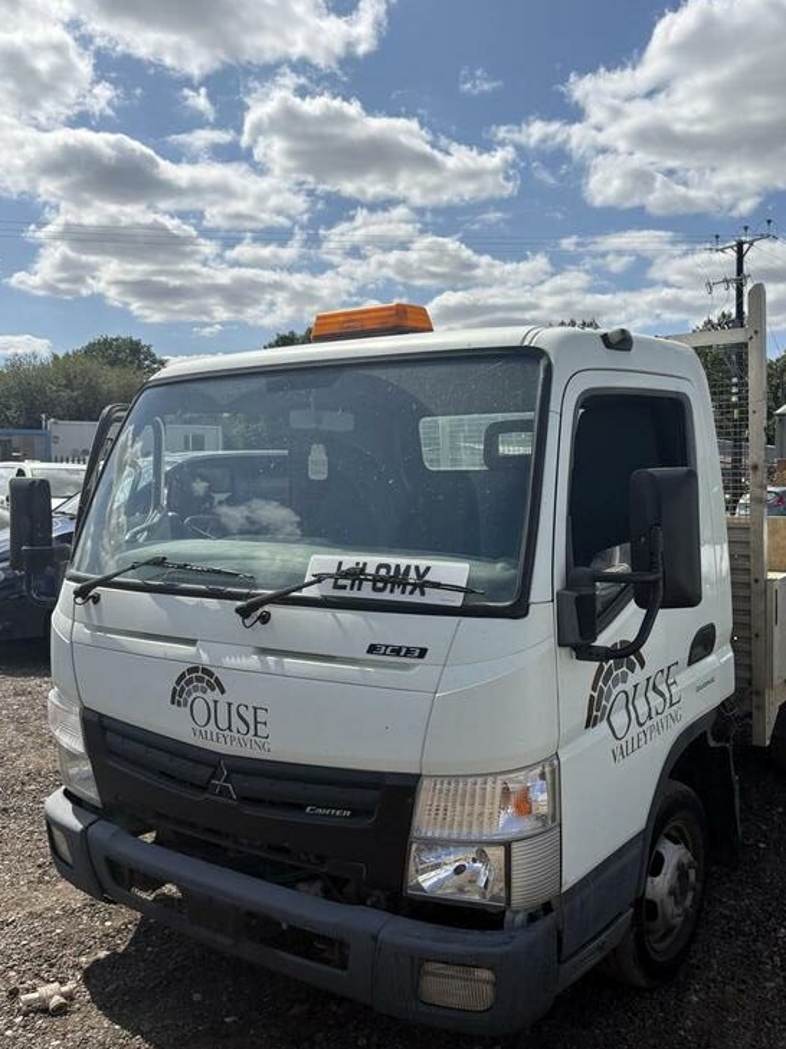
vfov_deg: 56.8
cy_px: 527
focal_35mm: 32
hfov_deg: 44.0
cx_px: 466
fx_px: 969
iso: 50
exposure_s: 1/5814
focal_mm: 5.96
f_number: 1.6
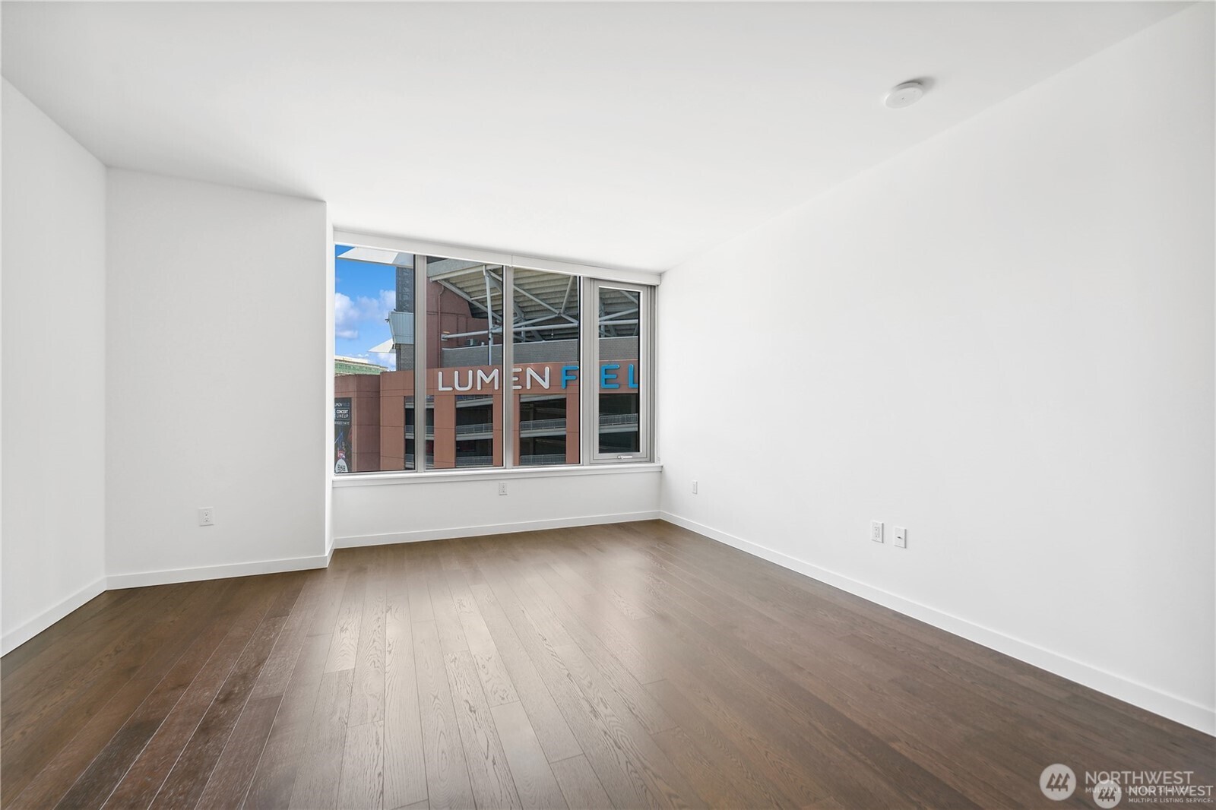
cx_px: 608
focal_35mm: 14
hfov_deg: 104.3
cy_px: 405
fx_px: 473
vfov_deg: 81.2
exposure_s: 1/30
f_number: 8
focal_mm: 14
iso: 200
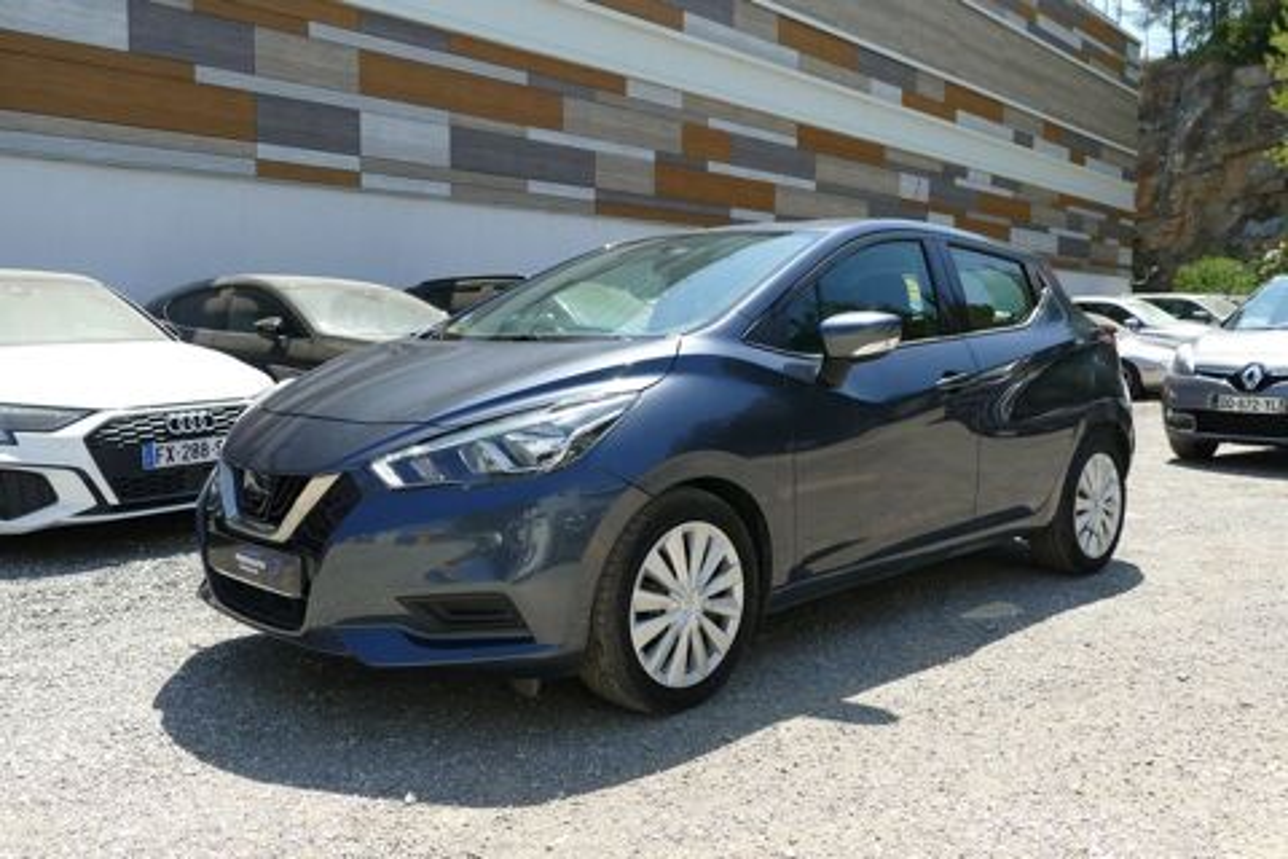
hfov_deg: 58.7
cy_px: 430
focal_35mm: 32
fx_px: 1145
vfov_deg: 41.1
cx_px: 644
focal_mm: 11.6
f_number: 3
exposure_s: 1/1000
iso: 125
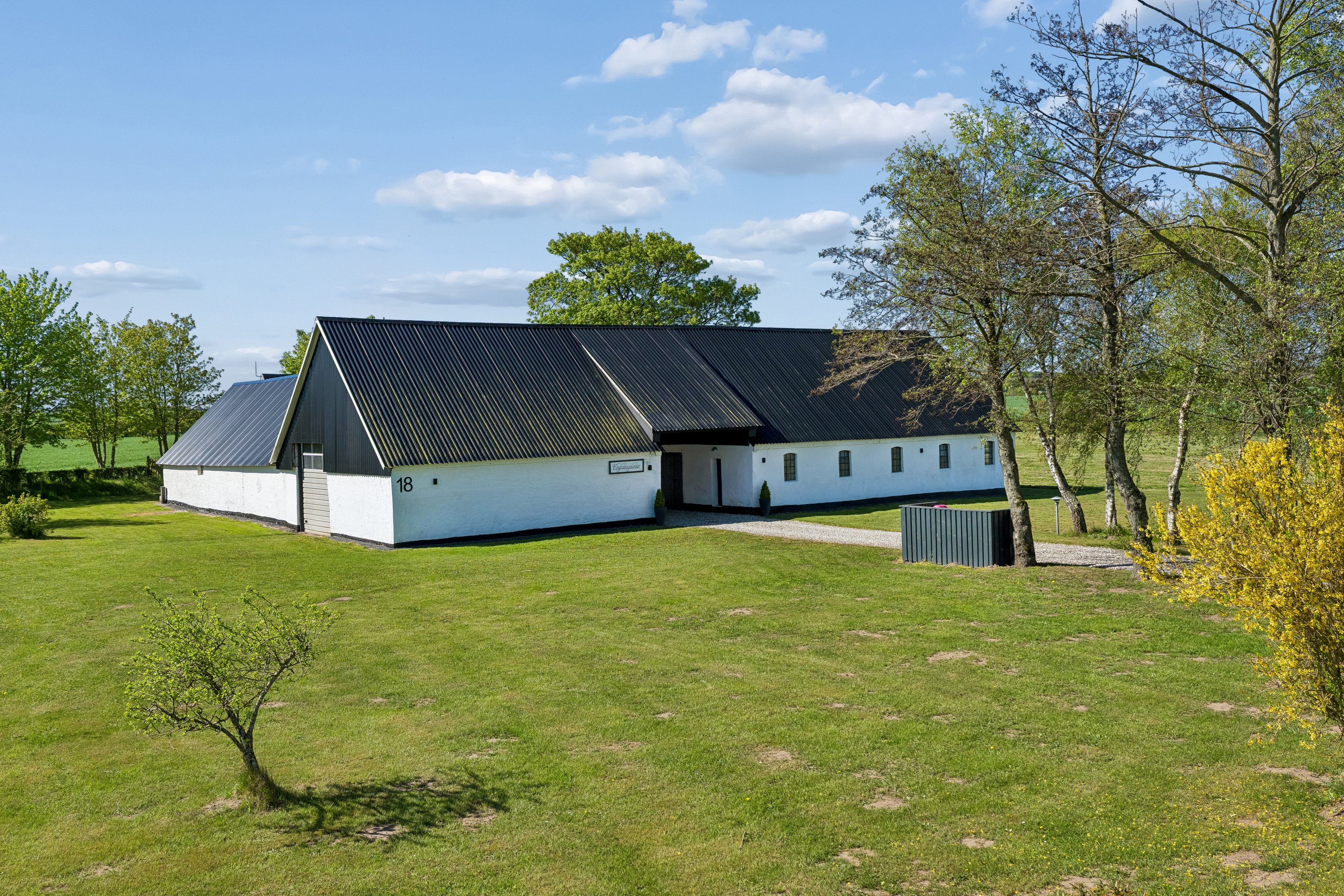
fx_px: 1157
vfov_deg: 42.3
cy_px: 448
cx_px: 672
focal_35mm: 31
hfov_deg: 60.3
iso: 400
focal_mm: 31
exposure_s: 1/2500
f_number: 5.6
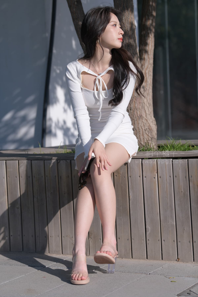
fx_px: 759
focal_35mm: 92
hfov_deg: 14.9
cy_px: 148
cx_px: 99
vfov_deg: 22.1
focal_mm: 92
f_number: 4
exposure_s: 1/1250
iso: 90
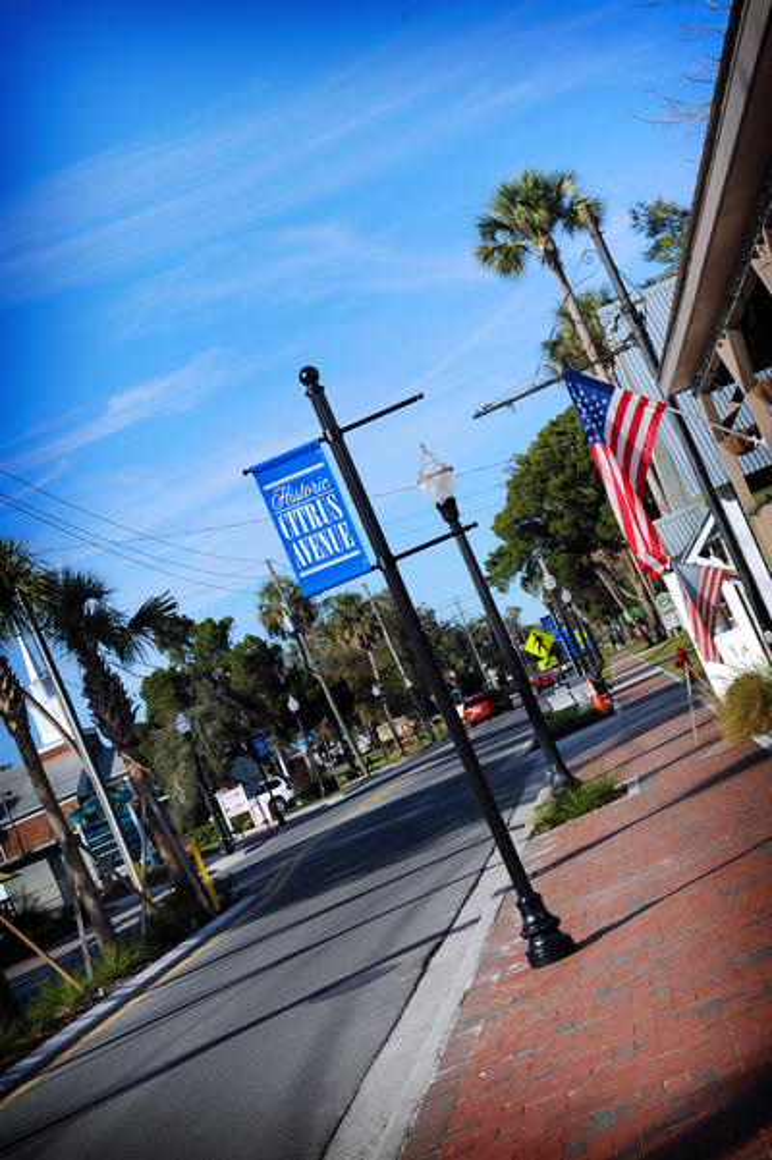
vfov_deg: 32.4
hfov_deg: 21.9
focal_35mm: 62
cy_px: 580
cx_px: 386
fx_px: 1996
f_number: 8
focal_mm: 62
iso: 250
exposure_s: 1/1000
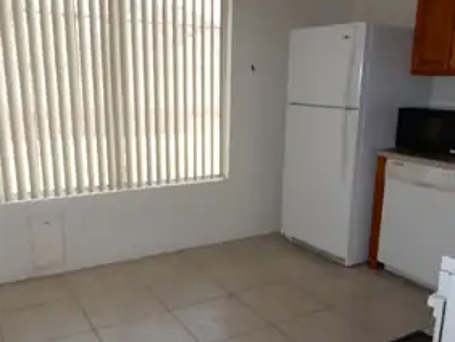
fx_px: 447
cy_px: 195
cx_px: 229
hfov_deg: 53.9
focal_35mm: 34
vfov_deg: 41.8
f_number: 3.4
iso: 140
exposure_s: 1/80
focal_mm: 4.3
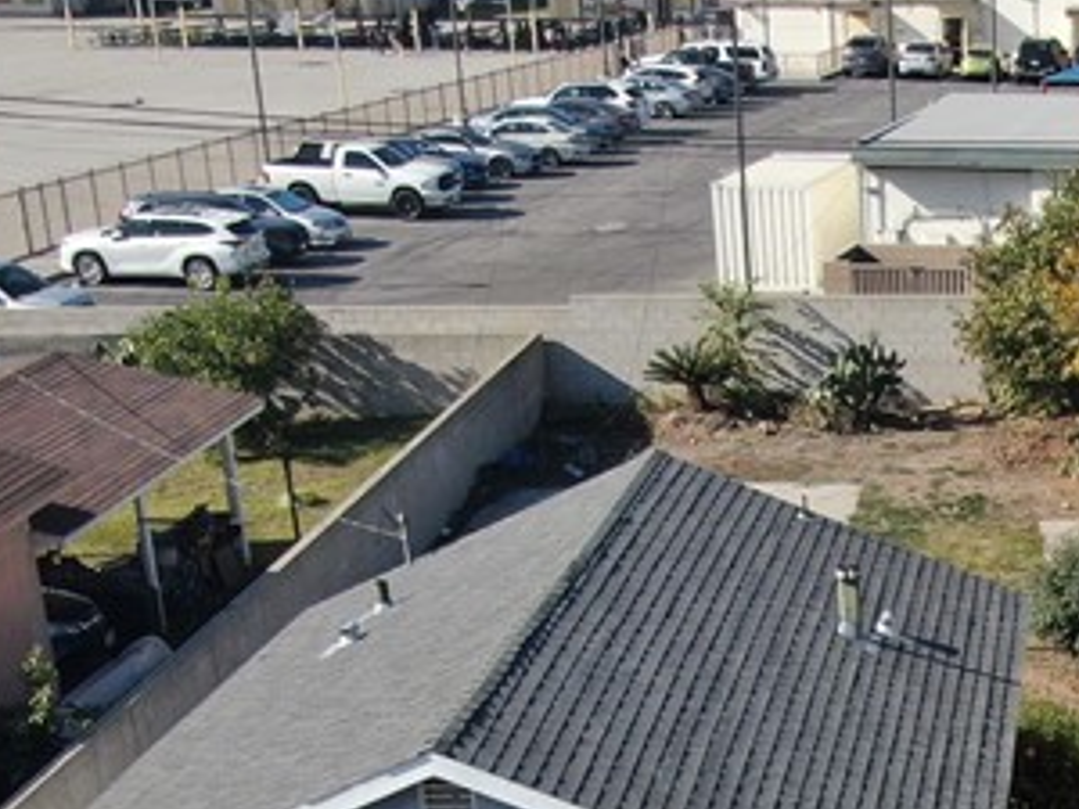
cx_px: 1216
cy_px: 1053
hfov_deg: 22.4
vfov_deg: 16.9
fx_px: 2556
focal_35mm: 82
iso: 100
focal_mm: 4.39
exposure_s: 1/1000
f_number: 2.8
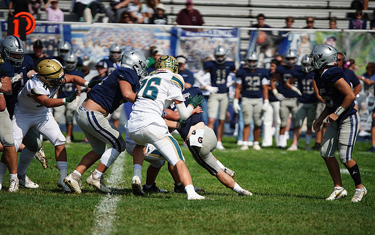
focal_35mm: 307
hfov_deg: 6.8
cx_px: 188
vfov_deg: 4.3
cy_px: 118
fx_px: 3137
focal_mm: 300
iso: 400
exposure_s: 1/8000
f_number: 2.8
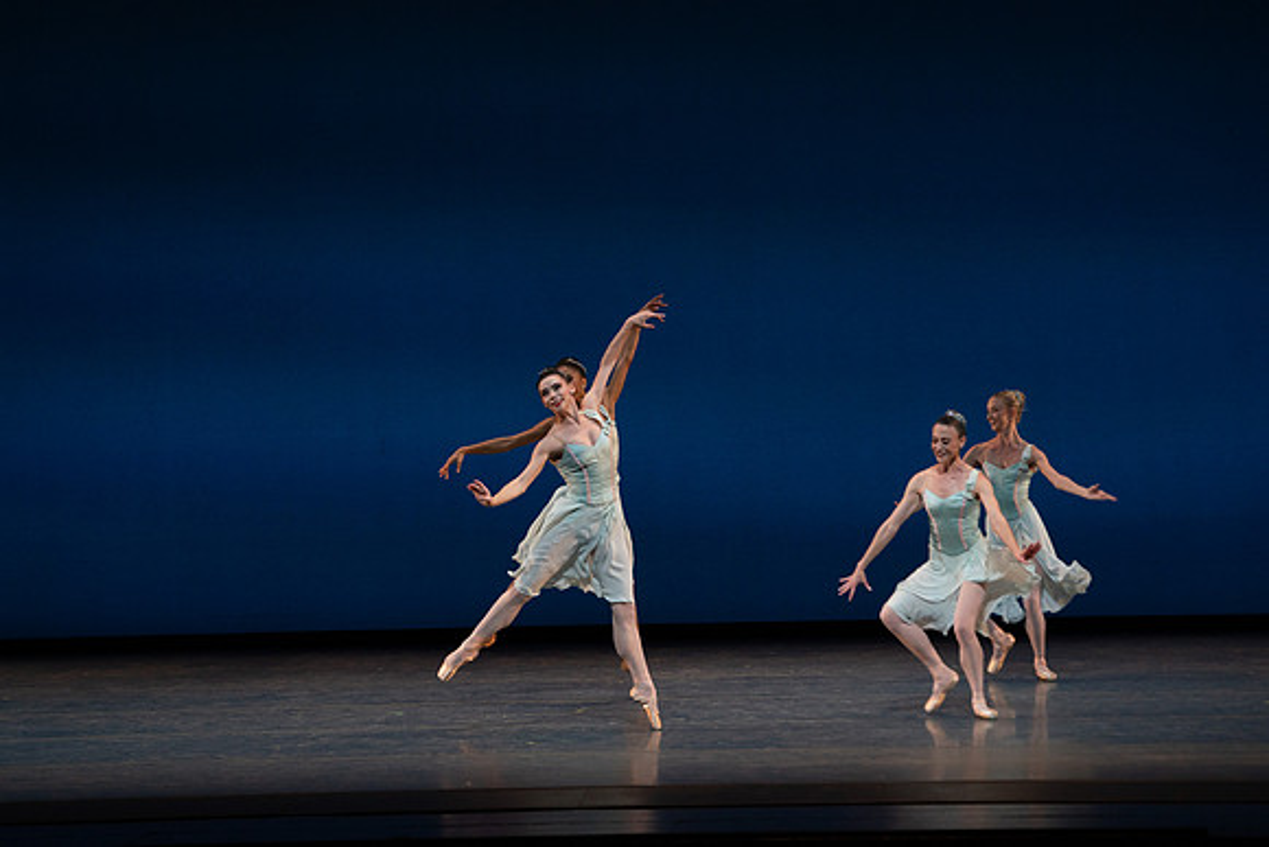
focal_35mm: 146
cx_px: 634
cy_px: 424
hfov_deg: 14.1
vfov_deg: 9.4
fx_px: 5147
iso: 3200
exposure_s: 1/500
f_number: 8
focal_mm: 146
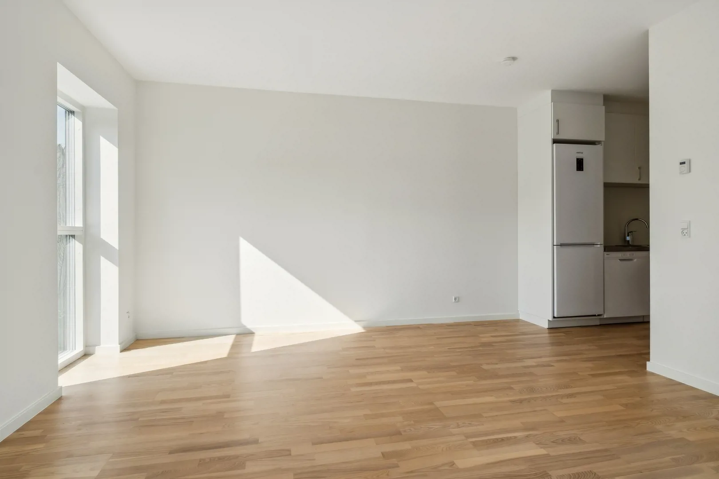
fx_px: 359
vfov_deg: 67.4
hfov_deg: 90.0
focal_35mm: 18
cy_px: 240
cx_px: 360
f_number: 10
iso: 160
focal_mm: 12
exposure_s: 1/50
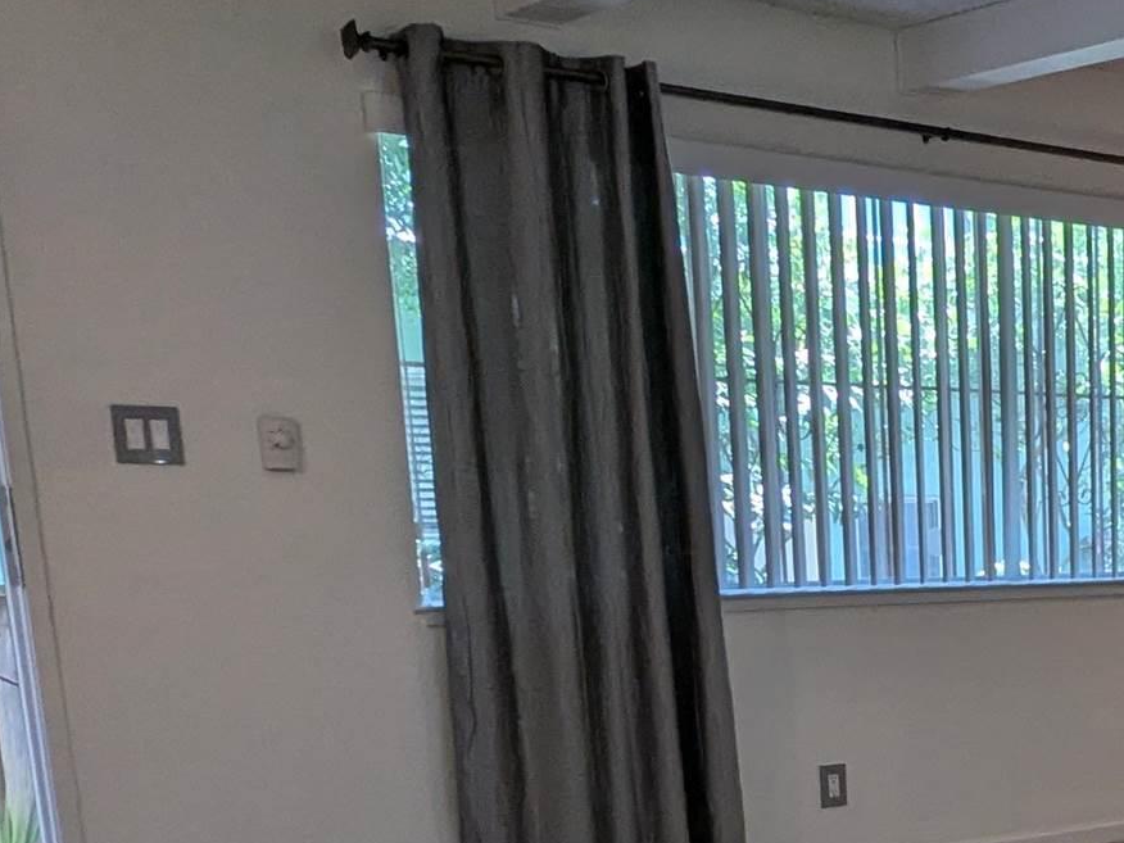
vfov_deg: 24.7
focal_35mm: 56
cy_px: 873
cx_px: 1424
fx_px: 1818
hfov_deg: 28.7
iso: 64
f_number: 2.2
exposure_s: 1/60
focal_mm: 2.35
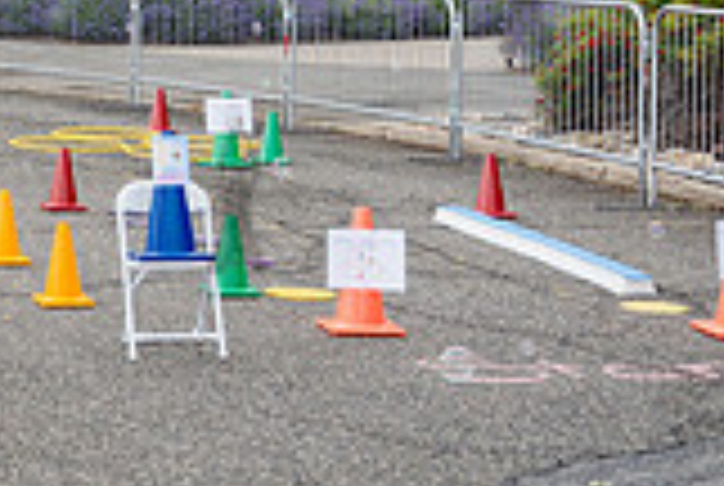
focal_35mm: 115
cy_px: -25
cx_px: -346
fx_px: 2317
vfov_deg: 11.8
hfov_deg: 16.3
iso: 400
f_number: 4
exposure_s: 1/640
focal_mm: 32
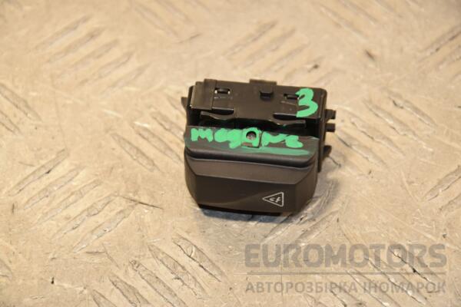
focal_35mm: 158
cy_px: 154
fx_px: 2017
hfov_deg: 13.0
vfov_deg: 8.7
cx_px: 230
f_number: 8
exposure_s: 1/200
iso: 800
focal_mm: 105
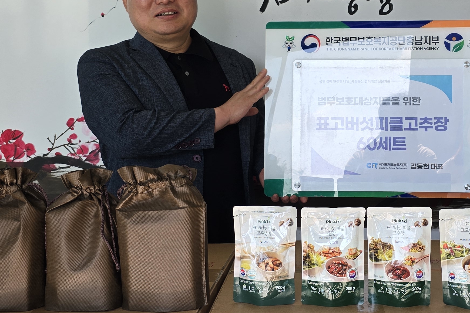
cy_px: 104
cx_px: 350
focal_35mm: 55
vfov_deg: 24.5
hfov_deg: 35.5
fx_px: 718
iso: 12
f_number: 1.7
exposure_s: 1/130
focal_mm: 6.3
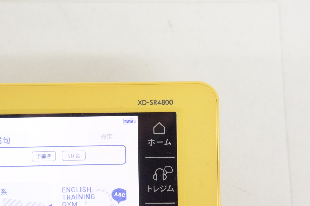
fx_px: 710
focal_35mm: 82
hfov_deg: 24.6
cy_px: 103
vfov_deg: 16.5
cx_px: 155
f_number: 10
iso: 6400
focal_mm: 55
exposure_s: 1/50
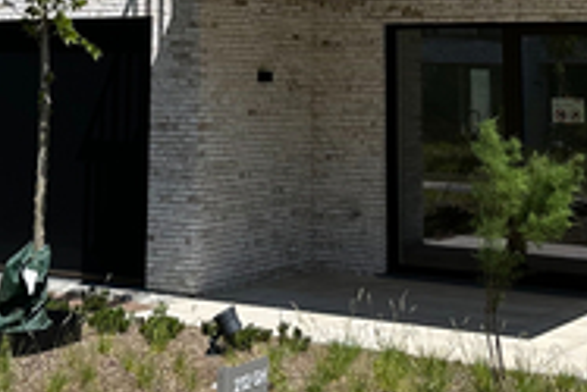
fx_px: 1305
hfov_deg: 25.3
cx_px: 283
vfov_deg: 16.2
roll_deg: -0.5
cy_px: -110
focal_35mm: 80
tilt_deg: +8.8
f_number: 1.78
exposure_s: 1/6211
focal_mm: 6.86
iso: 80
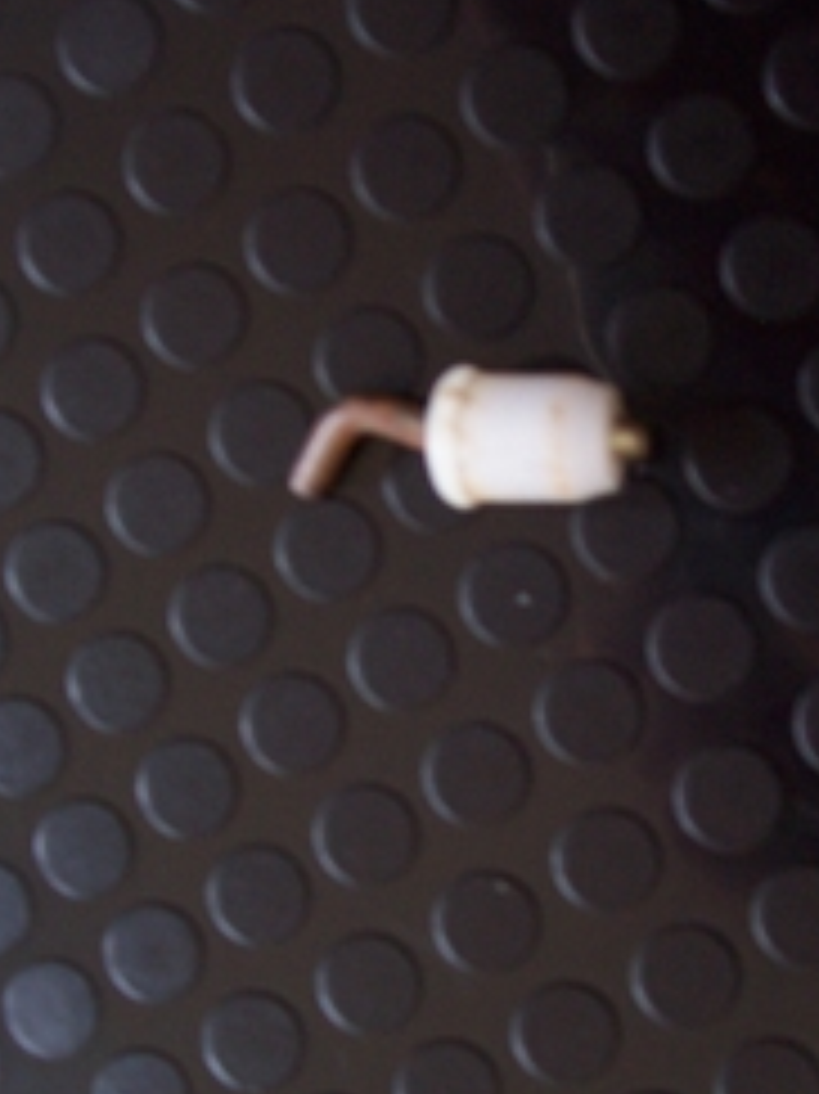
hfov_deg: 26.0
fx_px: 1768
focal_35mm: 56
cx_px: 518
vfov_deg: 34.4
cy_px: 513
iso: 160
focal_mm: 5.6
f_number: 2.7
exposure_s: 1/8
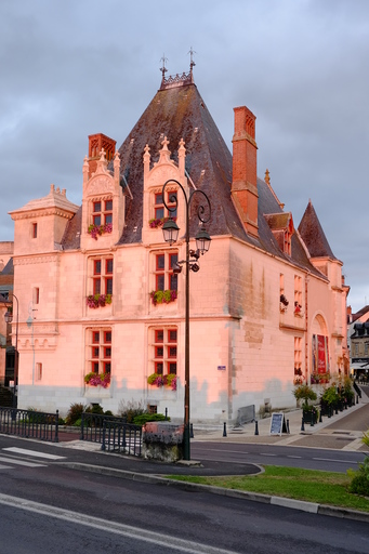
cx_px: 205
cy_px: 305
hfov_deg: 32.6
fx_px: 631
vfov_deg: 47.4
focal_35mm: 41
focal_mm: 23
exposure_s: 1/40
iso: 640
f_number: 4
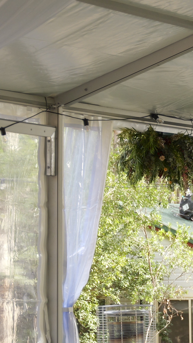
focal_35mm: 172
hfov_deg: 6.6
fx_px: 1565
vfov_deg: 12.4
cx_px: 519
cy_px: 337
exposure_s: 1/500
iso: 640
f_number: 2.8
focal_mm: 50
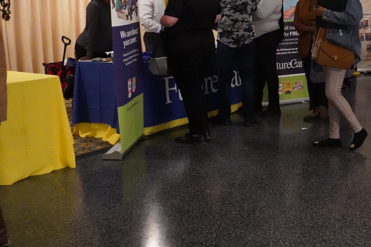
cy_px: 92
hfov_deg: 34.6
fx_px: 587
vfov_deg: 23.7
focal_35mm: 57
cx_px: 259
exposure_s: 1/200
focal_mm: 29
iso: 20000
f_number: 7.1
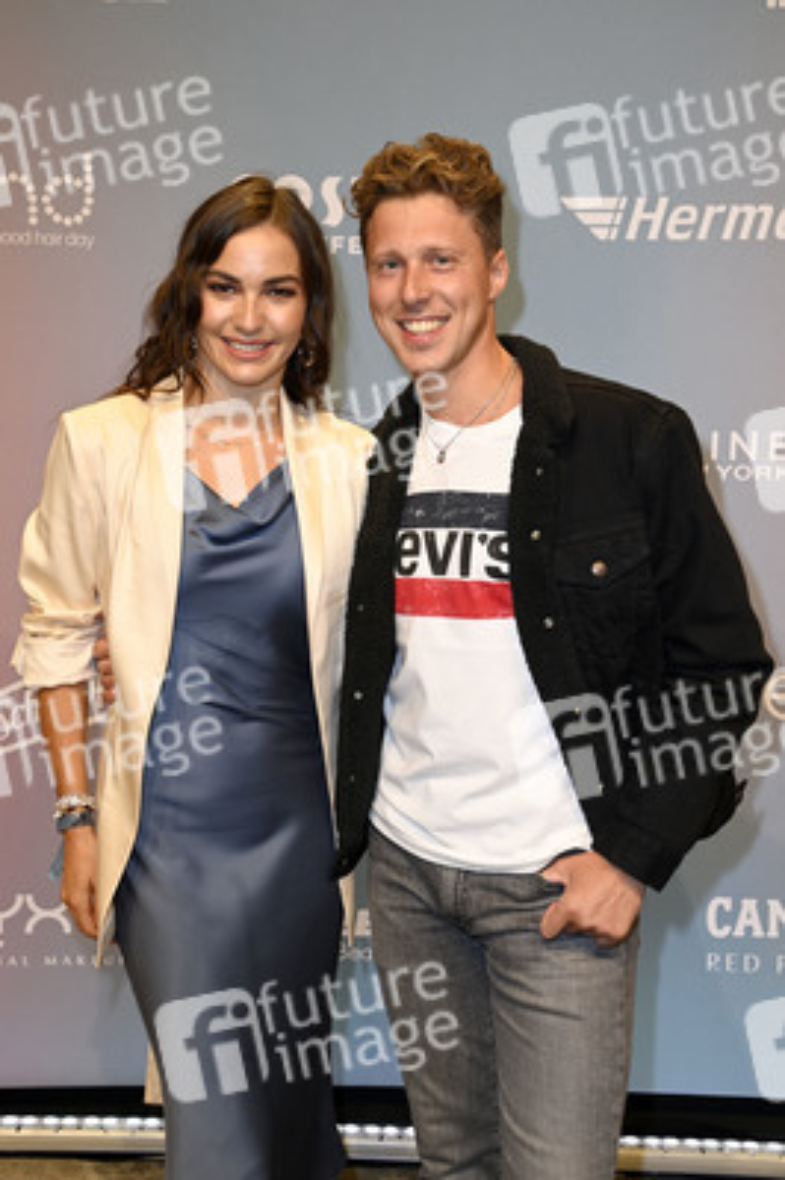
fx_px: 1638
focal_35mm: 50
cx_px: 392
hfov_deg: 26.9
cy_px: 590
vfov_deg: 39.6
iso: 400
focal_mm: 50
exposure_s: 1/160
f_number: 5.6
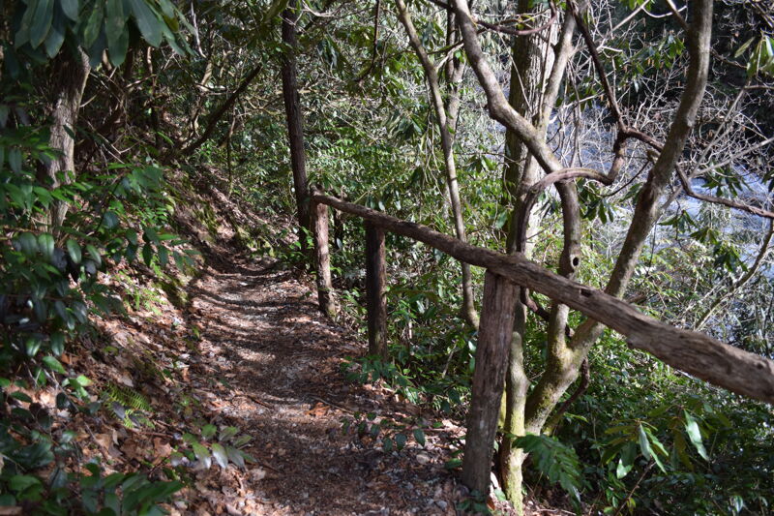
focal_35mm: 27
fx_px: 580
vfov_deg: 47.9
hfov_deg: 67.4
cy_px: 258
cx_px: 387
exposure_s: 1/1000
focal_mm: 18
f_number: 4
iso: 800
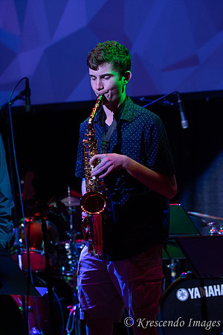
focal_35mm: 153
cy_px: 168
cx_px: 112
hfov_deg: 9.0
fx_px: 1422
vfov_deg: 13.4
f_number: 2.8
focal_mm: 102
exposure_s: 1/200
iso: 1600
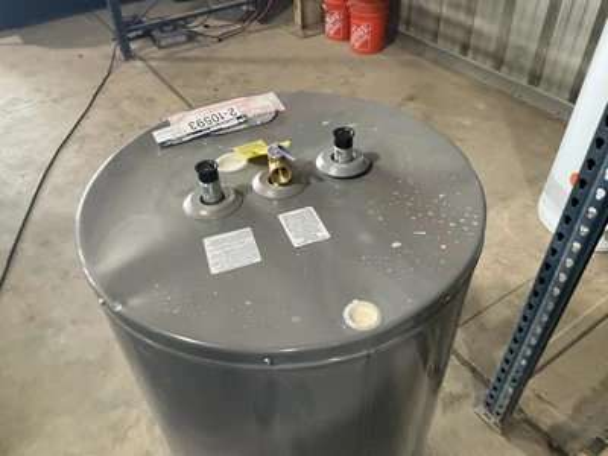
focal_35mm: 29
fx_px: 509
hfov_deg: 61.7
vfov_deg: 48.2
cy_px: 228
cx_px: 304
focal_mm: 3
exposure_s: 1/60
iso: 125
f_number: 1.8
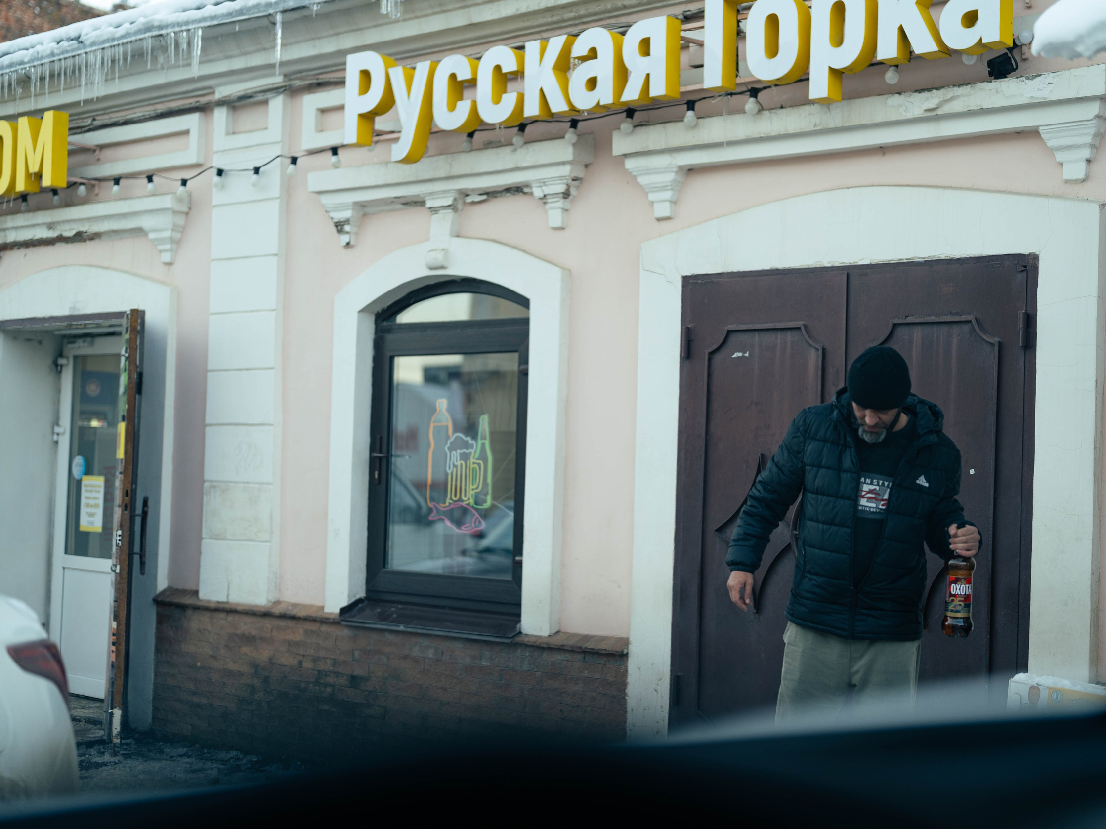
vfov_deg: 26.6
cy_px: 408
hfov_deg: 34.9
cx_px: 615
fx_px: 1757
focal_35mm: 55
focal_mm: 50
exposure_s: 1/400
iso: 100
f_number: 1.2
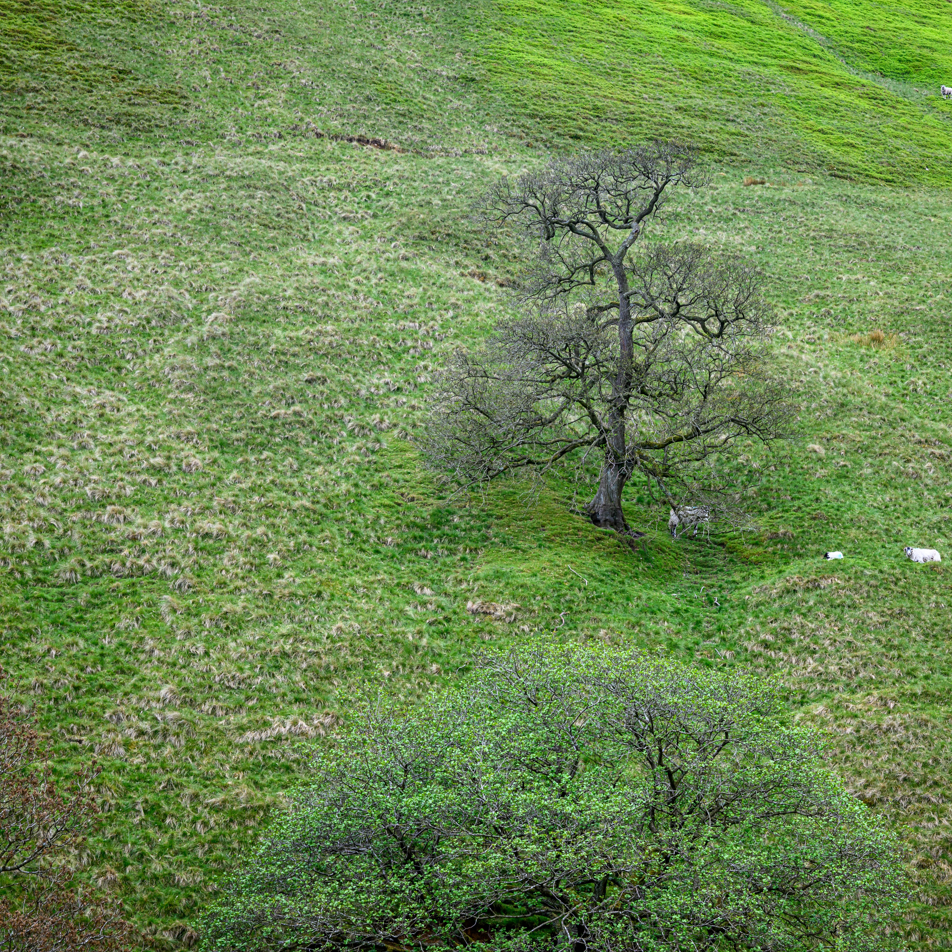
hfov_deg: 26.8
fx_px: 1991
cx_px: 612
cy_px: 476
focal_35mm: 64
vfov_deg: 26.9
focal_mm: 50
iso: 250
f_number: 9
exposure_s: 1/160
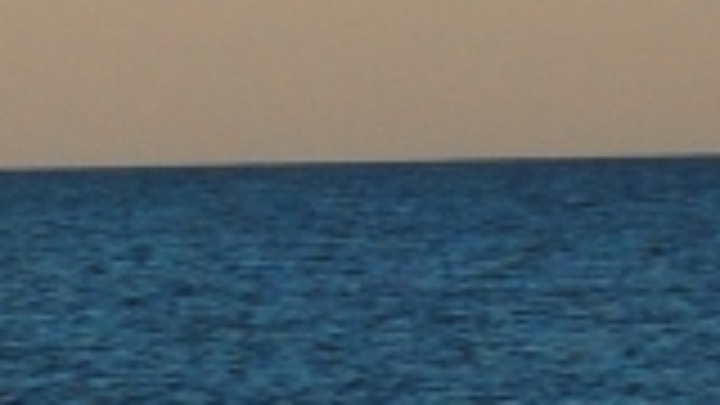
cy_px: 515
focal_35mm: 635
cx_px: -223
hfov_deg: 3.4
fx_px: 12120
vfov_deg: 1.9
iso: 200
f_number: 5.6
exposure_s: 1/320
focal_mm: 55
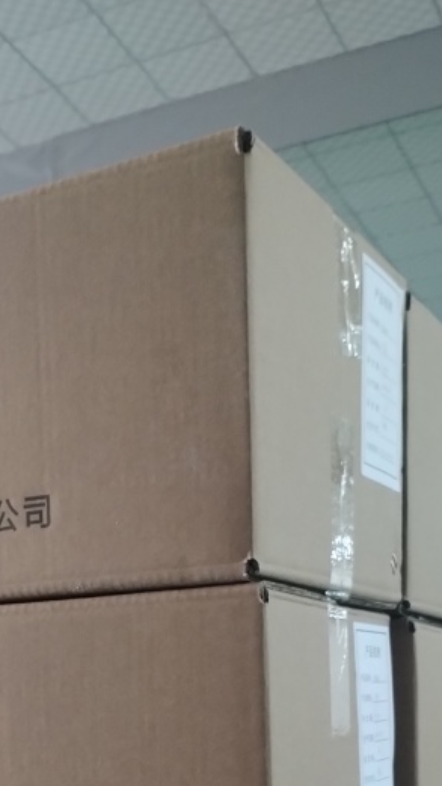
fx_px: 1209
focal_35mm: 58
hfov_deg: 20.4
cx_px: 65
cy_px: 770
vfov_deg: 33.3
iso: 1083
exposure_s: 1/25
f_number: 1.8
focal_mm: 4.26
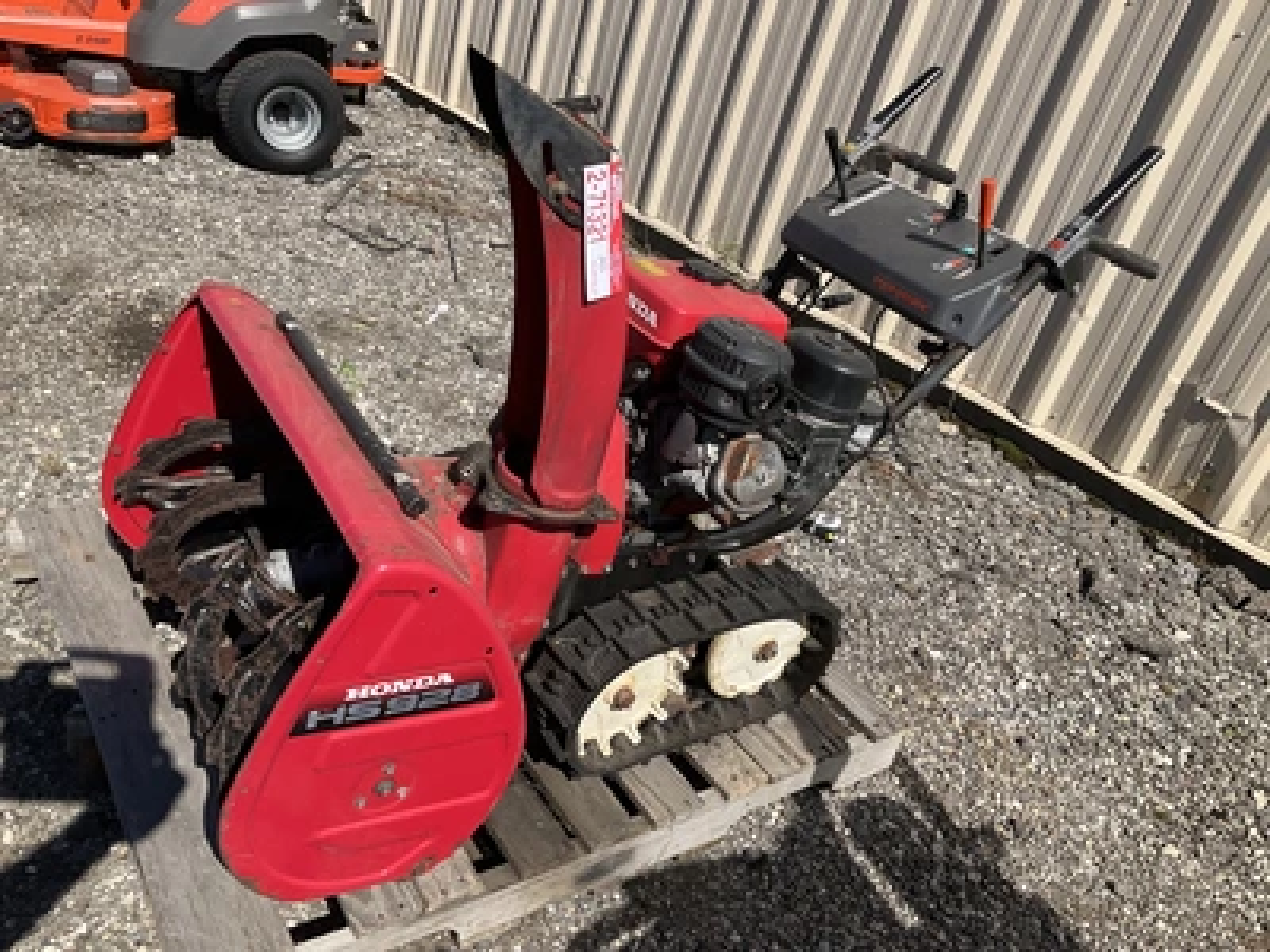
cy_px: 476
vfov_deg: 48.2
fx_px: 1064
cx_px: 635
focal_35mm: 29
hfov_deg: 61.7
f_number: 1.8
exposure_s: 1/1848
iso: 25
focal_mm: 3
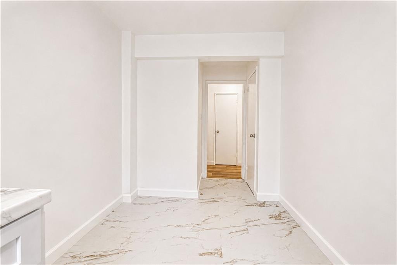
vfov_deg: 77.3
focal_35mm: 15
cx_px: 198
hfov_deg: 100.4
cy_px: 132
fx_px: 165
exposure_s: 1/100
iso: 2000
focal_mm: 10
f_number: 6.4
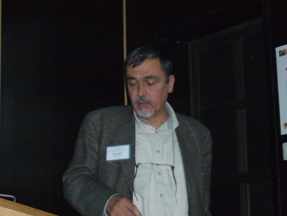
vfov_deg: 15.9
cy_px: 108
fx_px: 771
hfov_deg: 21.1
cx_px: 144
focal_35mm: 93
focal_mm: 15.4
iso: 400
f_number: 4.6
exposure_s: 1/8
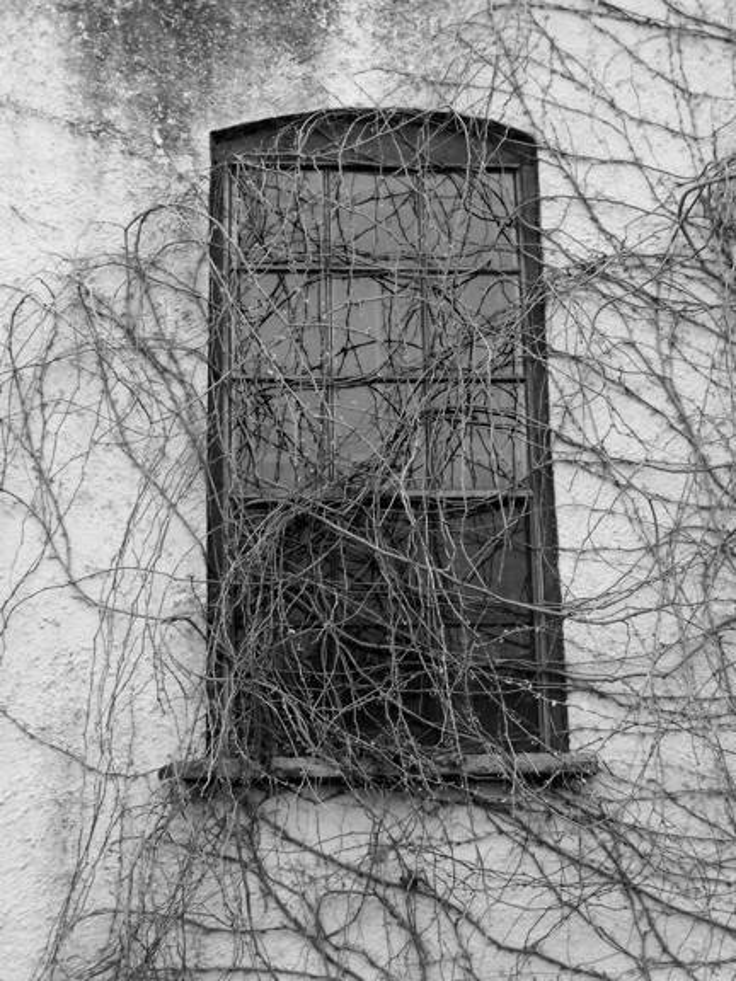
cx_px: 368
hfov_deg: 21.9
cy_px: 490
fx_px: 1899
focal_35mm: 67
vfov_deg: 29.0
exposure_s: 1/60
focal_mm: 11.1
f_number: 3.2
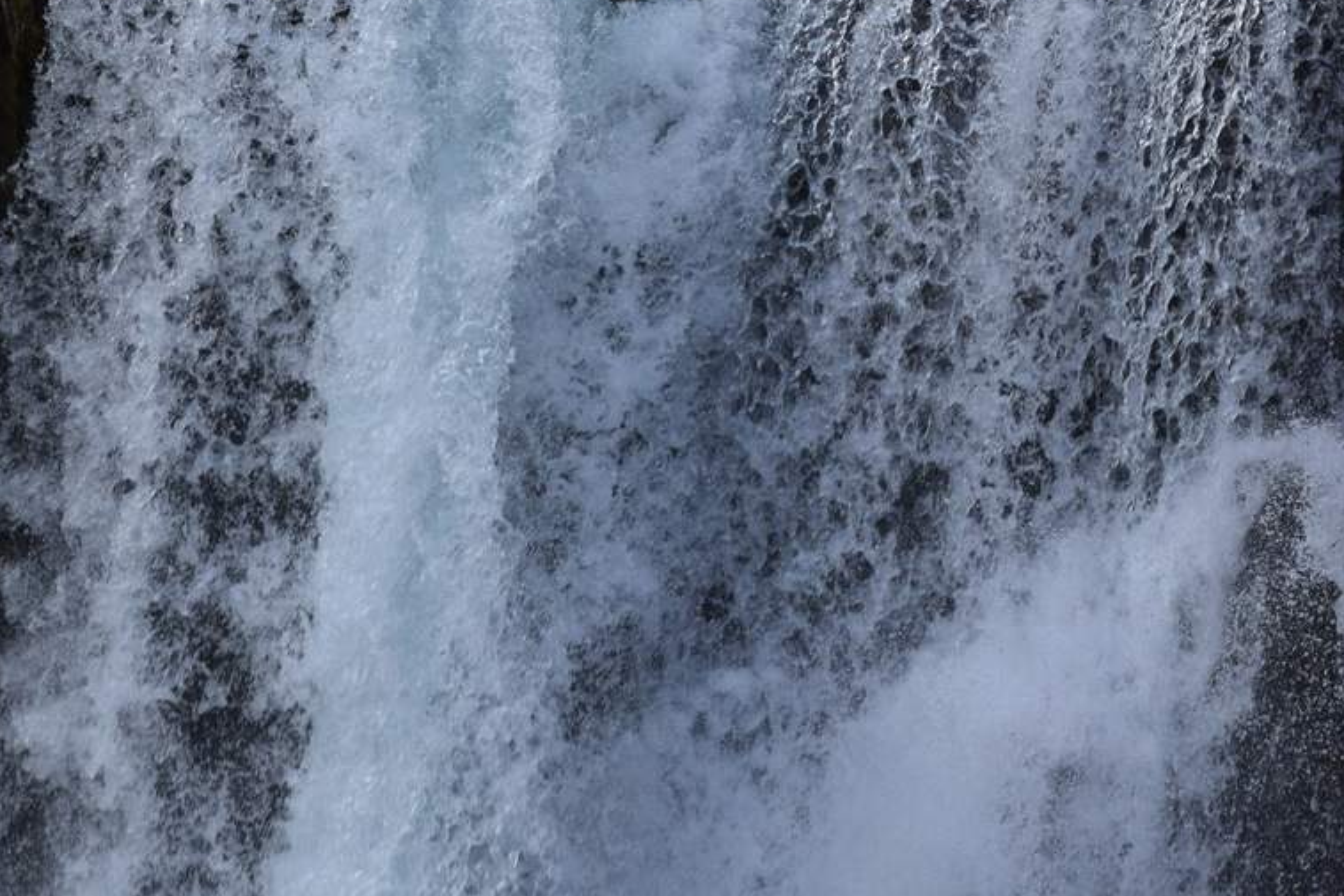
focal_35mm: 207
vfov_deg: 6.6
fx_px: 7729
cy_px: 324
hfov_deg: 9.9
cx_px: 781
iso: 200
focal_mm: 102
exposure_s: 1/400
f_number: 10
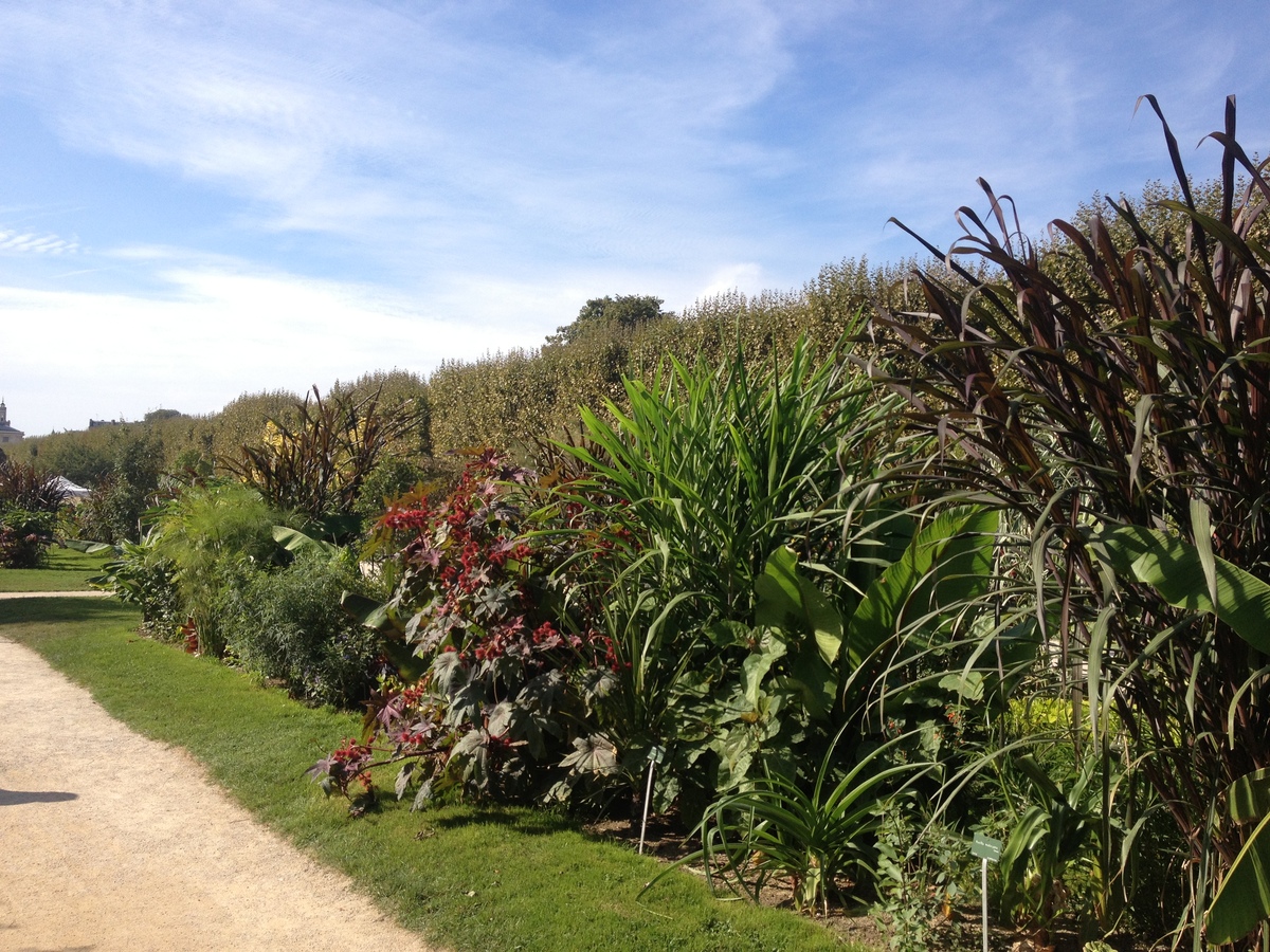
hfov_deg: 52.6
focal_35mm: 35
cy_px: 476
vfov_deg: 40.7
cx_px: 635
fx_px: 1284
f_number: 2.4
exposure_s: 1/1200
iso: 50
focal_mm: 4.28
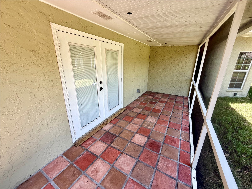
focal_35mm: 14
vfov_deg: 85.7
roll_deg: -0.3
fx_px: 102
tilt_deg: -18.4
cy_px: 94
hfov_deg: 102.1
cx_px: 126
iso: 80
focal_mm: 2.22
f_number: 2.2
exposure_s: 1/121
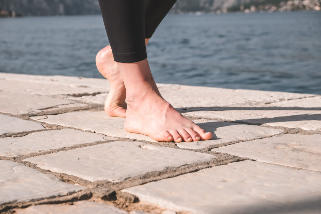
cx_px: 160
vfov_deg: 18.0
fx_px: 678
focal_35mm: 76
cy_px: 107
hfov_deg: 26.6
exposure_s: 1/1250
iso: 250
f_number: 6.4
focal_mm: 50.5
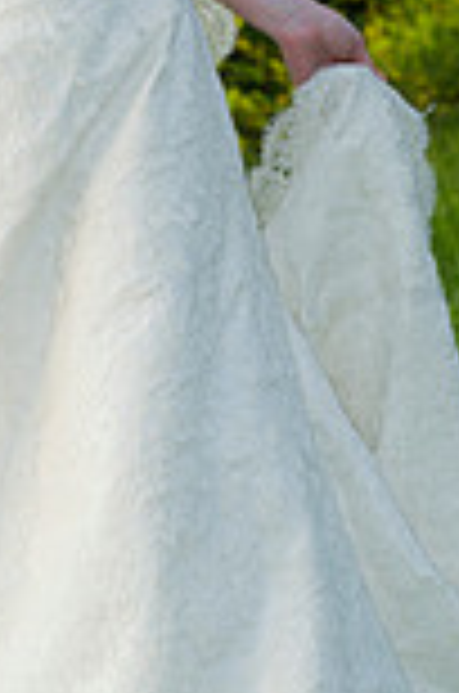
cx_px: 137
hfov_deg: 4.3
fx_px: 6166
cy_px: 86
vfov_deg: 6.4
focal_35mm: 321
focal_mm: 110
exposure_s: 1/125
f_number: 5.6
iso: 400
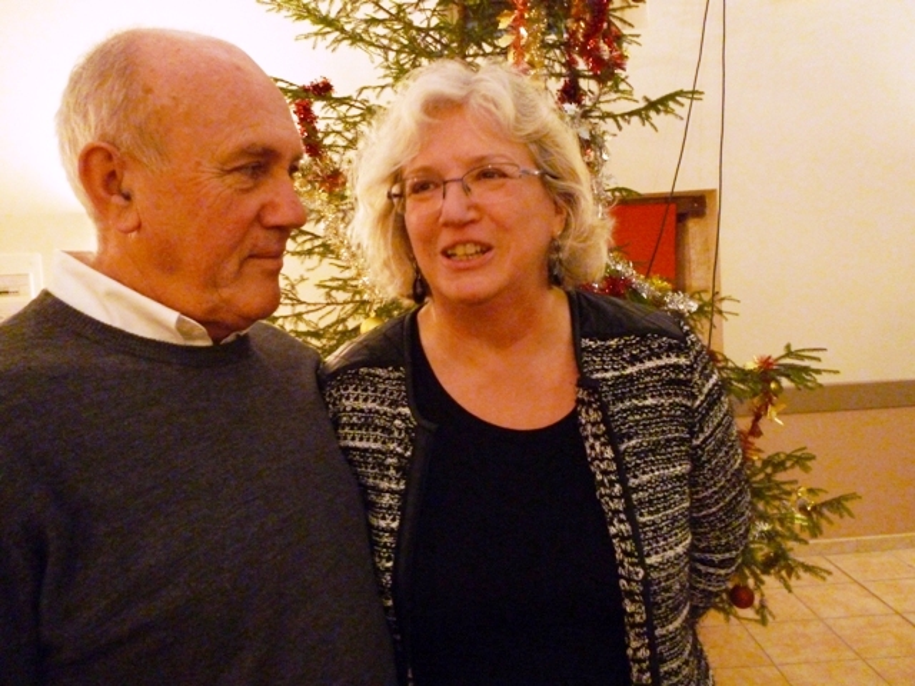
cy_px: 343
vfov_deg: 54.9
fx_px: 661
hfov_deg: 69.4
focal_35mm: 25
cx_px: 458
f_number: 3.1
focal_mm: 4.5
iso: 800
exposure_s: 1/13
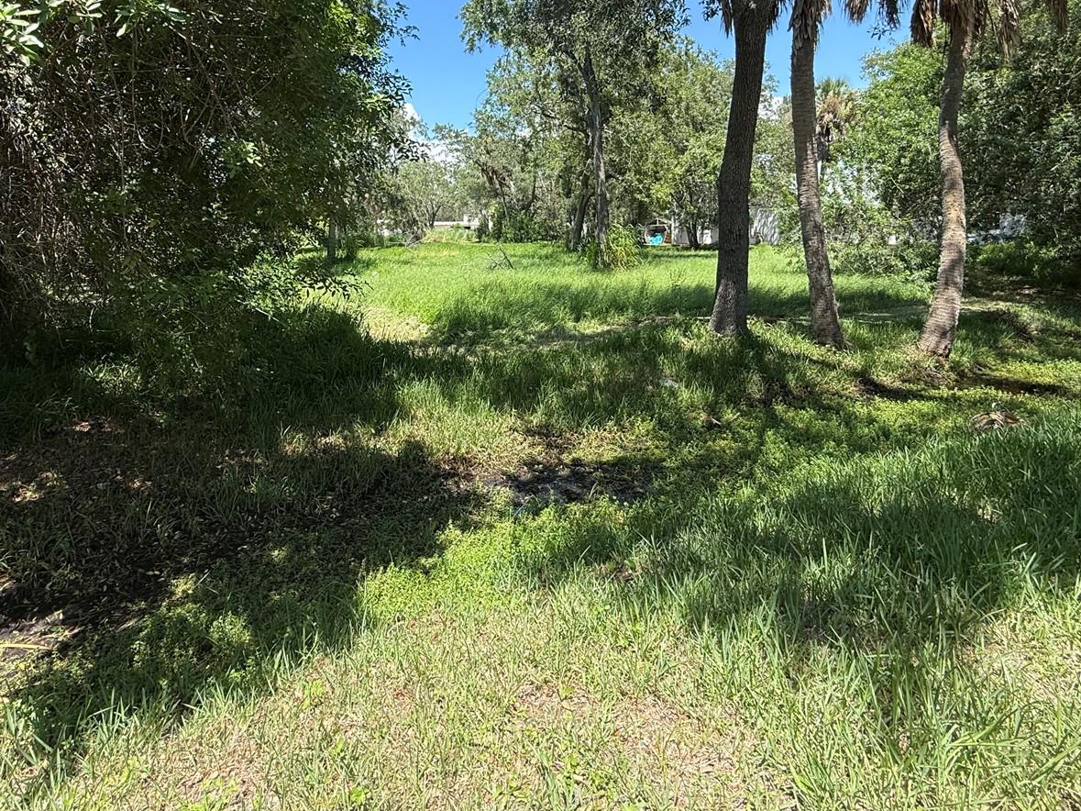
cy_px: 275
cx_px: 491
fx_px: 593
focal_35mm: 19
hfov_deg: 84.5
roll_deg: +0.9
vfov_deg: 66.9
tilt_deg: -3.1
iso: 64
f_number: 2.2
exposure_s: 1/638
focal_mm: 2.22
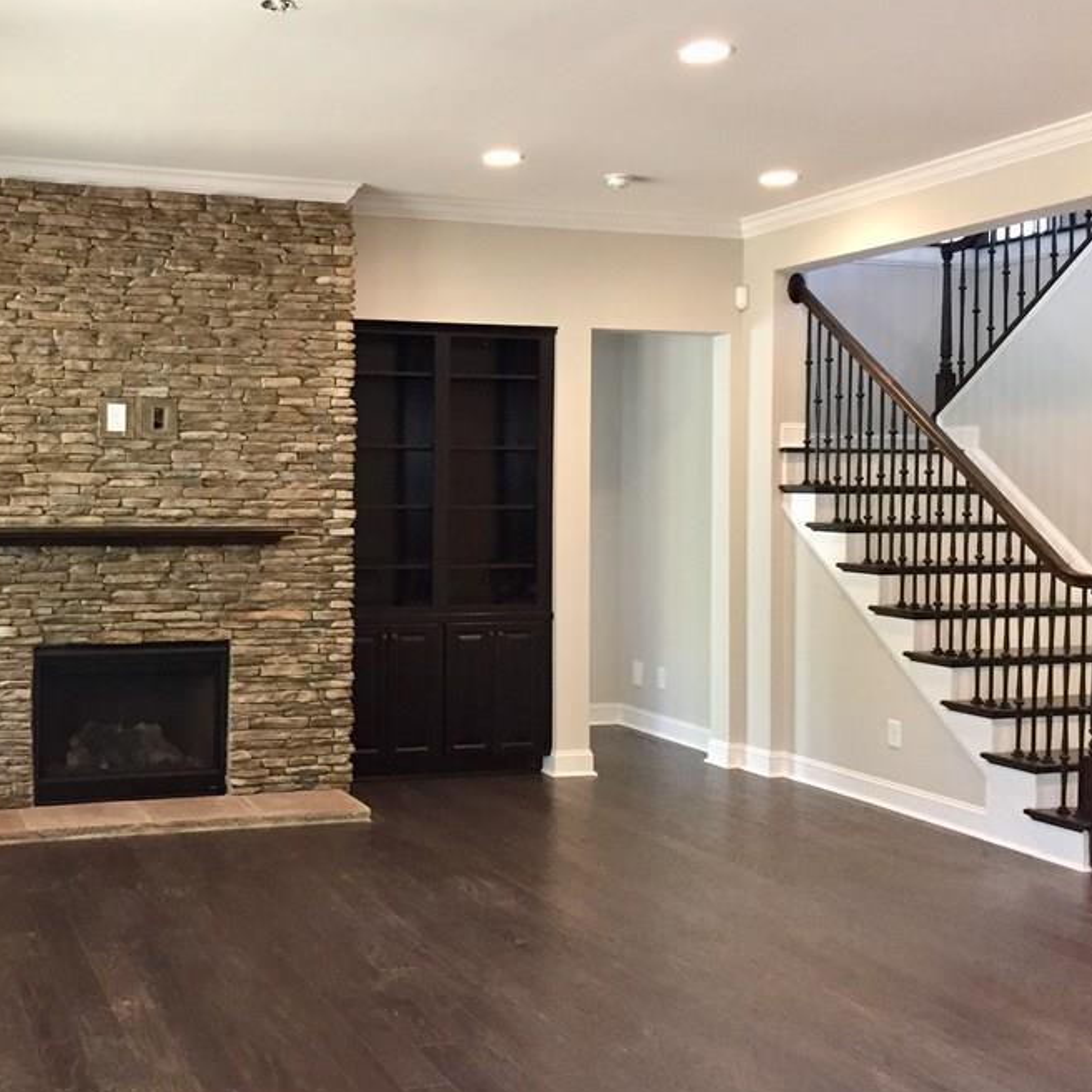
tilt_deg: -1.9
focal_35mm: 40
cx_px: 305
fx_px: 1428
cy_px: 516
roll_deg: -0.3
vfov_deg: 41.8
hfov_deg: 40.9
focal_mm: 4.15
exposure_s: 1/30
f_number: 2.2
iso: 200
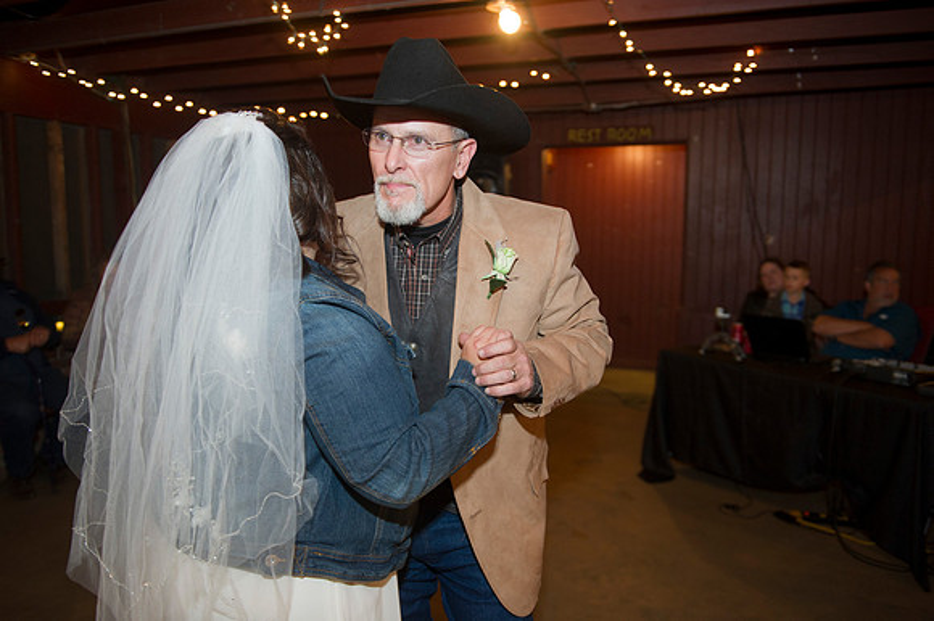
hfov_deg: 65.5
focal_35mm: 28
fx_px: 726
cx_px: 467
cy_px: 310
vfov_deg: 46.4
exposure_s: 1/60
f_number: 2.8
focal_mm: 28
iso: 1250
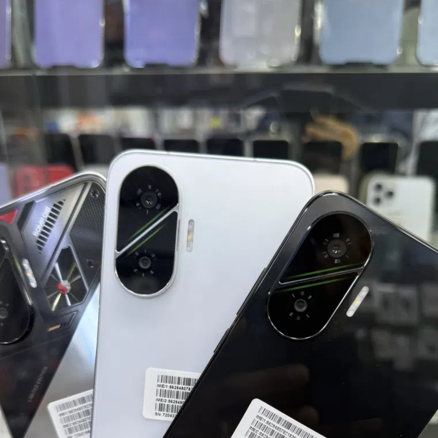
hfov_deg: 43.9
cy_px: 355
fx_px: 544
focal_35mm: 38
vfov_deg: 41.8
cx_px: 221
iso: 64
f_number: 1.78
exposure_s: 1/100
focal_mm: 6.76
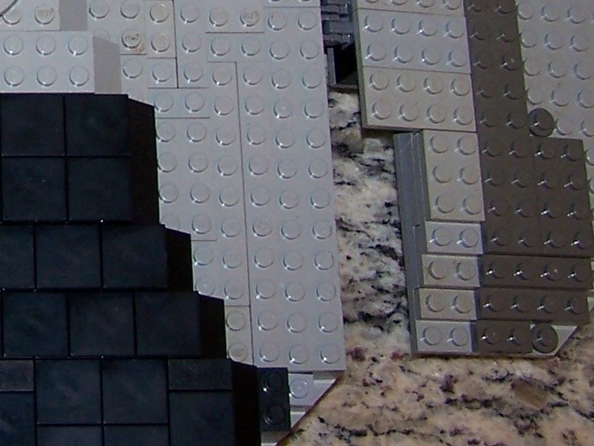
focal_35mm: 135
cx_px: -234
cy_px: -98
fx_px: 2317
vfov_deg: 10.8
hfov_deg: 13.9
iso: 80
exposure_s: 1/60
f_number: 2.8
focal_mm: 6.3
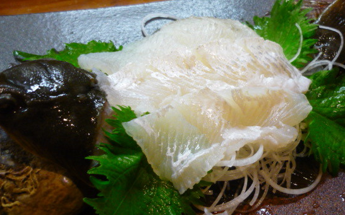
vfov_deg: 31.2
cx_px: 200
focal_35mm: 41
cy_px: 110
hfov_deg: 48.0
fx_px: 385
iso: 320
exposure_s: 1/30
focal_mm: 5.5
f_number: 2.8
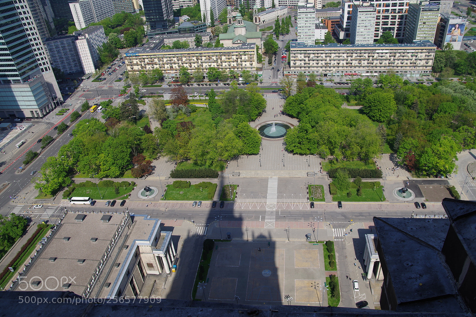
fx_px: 344
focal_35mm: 26
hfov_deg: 69.4
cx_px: 247
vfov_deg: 49.5
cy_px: 160
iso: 100
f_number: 5.6
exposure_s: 1/500
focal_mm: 17
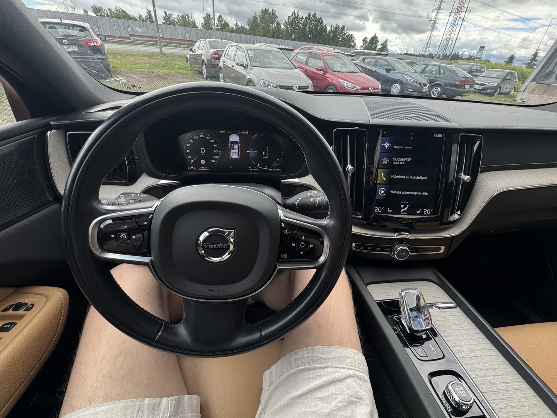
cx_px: 286
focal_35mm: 15
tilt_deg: -29.1
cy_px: 194
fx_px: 241
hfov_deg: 98.2
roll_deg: -3.9
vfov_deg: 81.6
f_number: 2.2
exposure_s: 1/153
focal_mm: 2.22
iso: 40
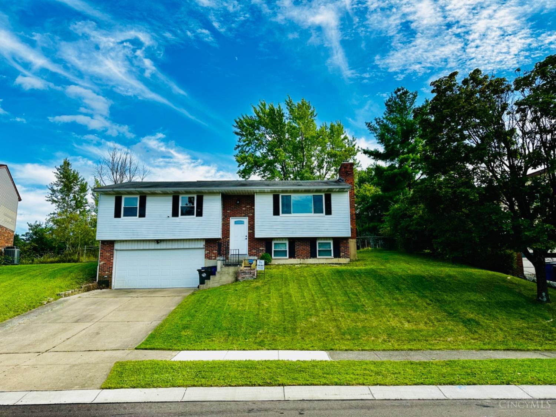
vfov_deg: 56.8
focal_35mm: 24
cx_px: 278
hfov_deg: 71.6
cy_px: 208
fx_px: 385
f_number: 1.78
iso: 80
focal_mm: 6.86
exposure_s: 1/2252
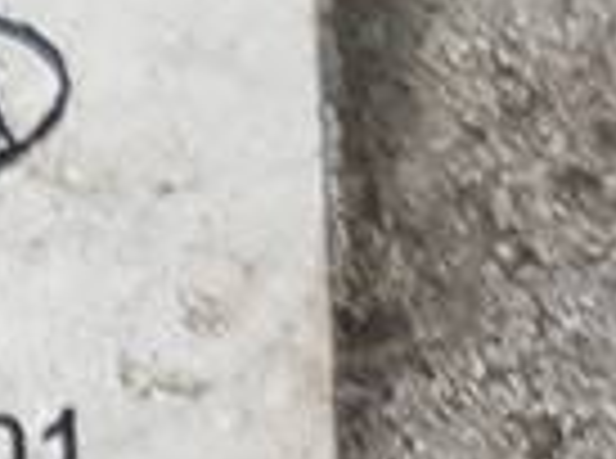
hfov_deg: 9.5
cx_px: -598
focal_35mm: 195
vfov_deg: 7.2
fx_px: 3461
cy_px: 1058
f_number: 1.7
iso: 200
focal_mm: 4.2
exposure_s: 1/50
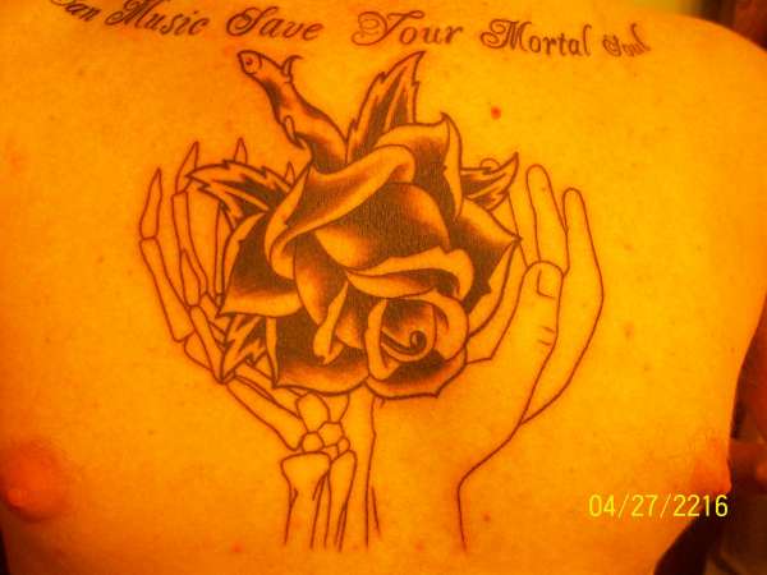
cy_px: 288
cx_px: 384
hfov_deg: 54.0
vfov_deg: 41.8
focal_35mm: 34
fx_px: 753
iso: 160
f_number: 2.8
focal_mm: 5.7
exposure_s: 1/21.8
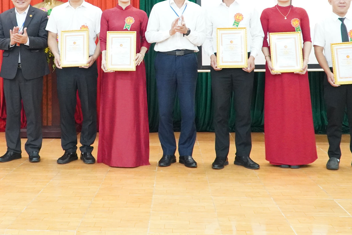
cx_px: 109
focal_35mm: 48
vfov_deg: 27.5
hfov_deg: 40.6
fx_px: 468
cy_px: 42
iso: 3200
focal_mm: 19
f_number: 4
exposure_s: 1/30
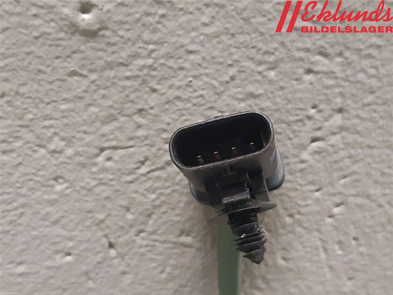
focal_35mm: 26
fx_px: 295
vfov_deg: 53.1
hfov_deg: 67.3
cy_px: 148
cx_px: 196
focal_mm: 3.93
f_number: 1.7
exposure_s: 1/50
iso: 320
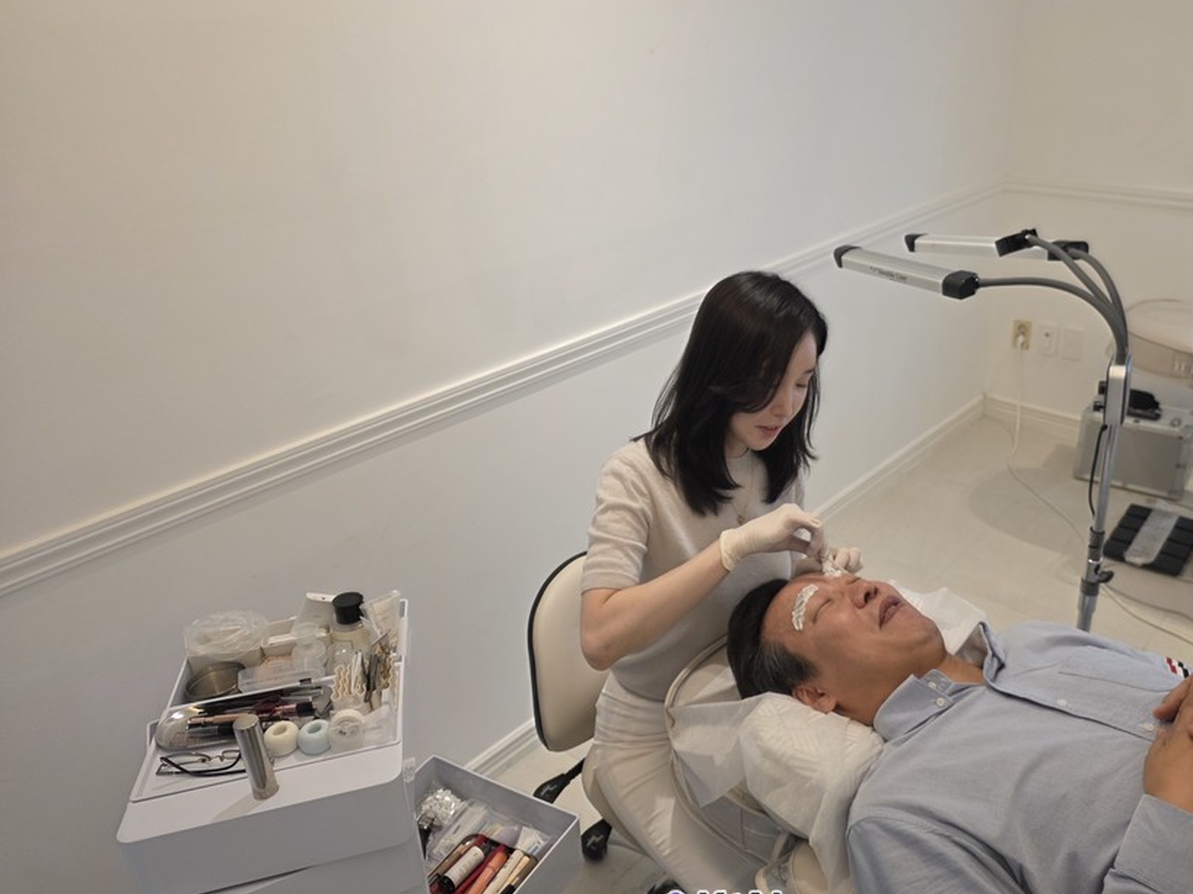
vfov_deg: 51.3
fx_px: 930
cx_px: 691
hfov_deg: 65.0
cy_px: 435
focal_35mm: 27
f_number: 1.7
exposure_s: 1/120
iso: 200
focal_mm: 6.25
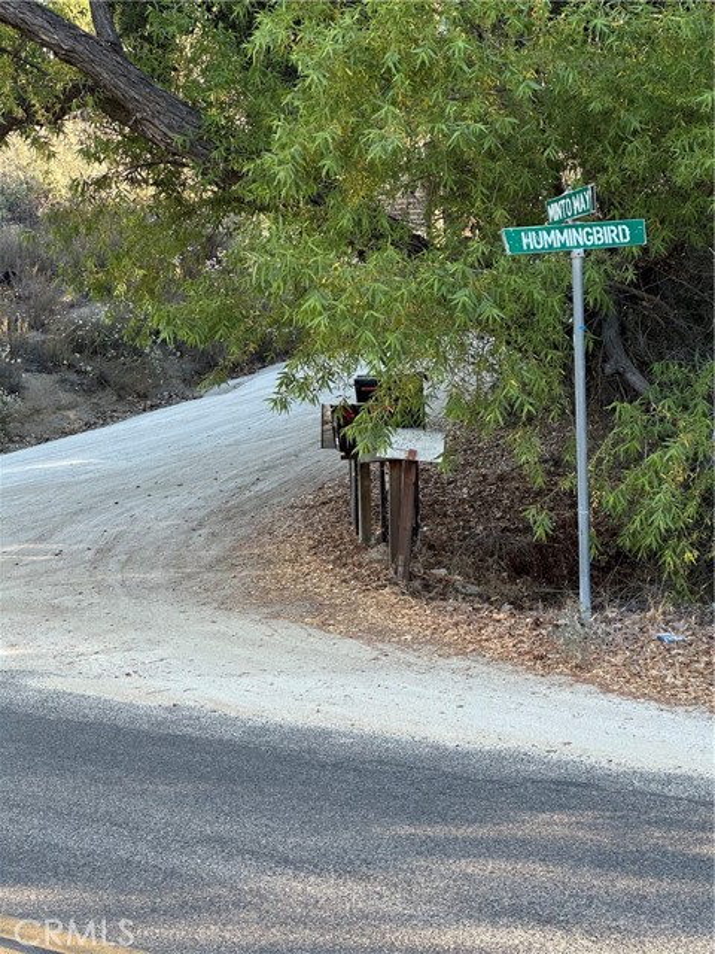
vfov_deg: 25.3
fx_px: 2121
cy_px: 477
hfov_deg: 19.1
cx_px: 358
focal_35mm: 77
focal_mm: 9
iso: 80
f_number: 2.8
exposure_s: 1/99
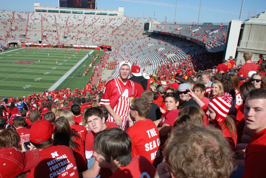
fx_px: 200
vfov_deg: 48.0
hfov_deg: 67.3
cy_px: 89
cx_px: 133
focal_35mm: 27
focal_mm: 18
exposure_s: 1/250
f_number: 8
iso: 100
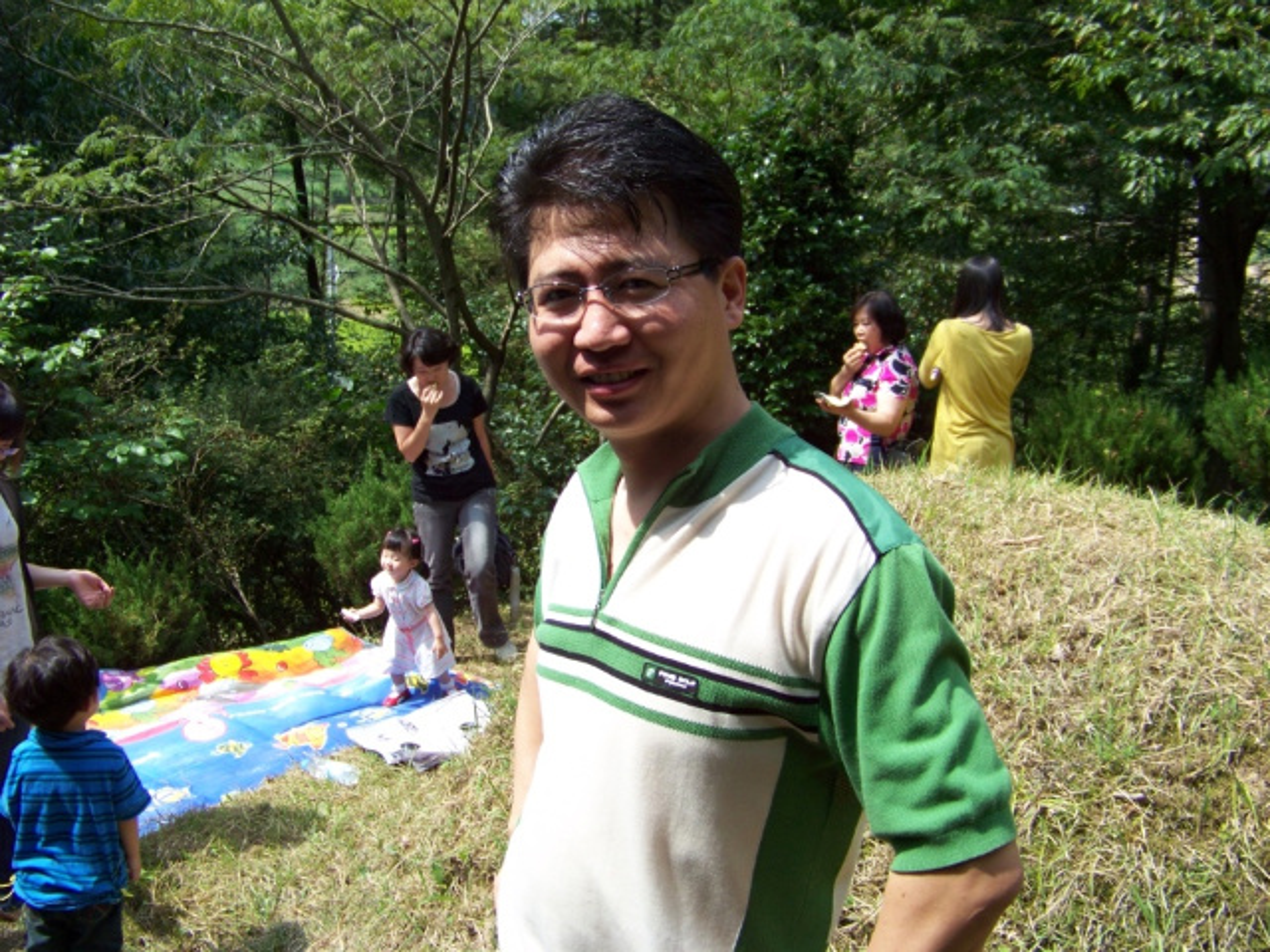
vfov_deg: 39.7
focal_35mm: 36
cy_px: 476
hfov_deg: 51.4
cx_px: 635
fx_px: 1321
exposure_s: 1/640
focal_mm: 5.85
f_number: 2.8
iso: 64
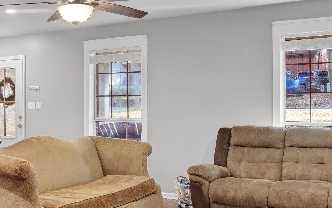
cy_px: 102
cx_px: 79
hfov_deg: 38.4
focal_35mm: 51
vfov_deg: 25.4
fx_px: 462
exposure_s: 1/2.5
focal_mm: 21
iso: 200
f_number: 11
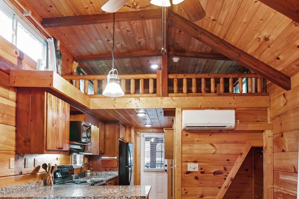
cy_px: 155
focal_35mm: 29
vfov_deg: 43.1
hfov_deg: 63.4
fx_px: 241
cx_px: 171
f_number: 7.1
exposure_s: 1/1.67
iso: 400
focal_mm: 15
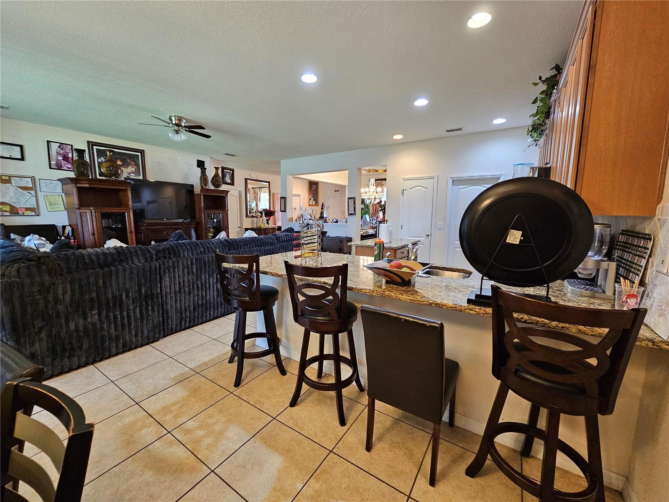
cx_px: 334
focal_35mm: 13
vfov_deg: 89.9
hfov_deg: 106.2
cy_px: 251
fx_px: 251
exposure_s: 1/30
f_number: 2.2
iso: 500
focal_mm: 2.2
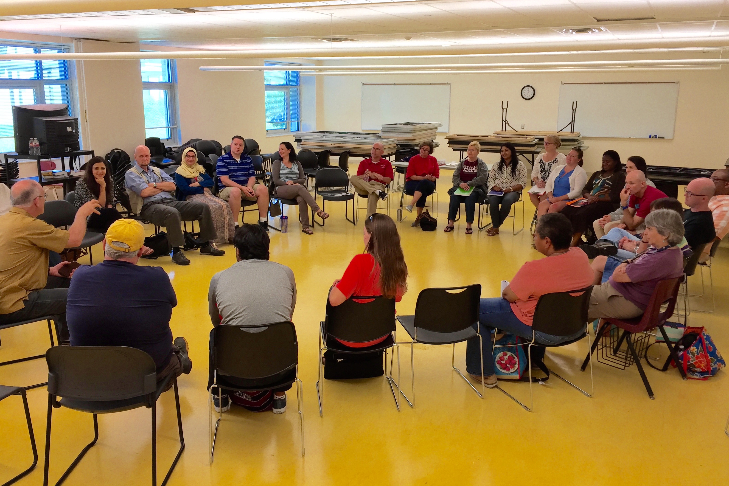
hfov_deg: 60.3
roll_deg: +0.6
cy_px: 224
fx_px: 628
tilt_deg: -12.3
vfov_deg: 42.3
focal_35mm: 31
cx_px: 372
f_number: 2.2
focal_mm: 4.15
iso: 40
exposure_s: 1/60
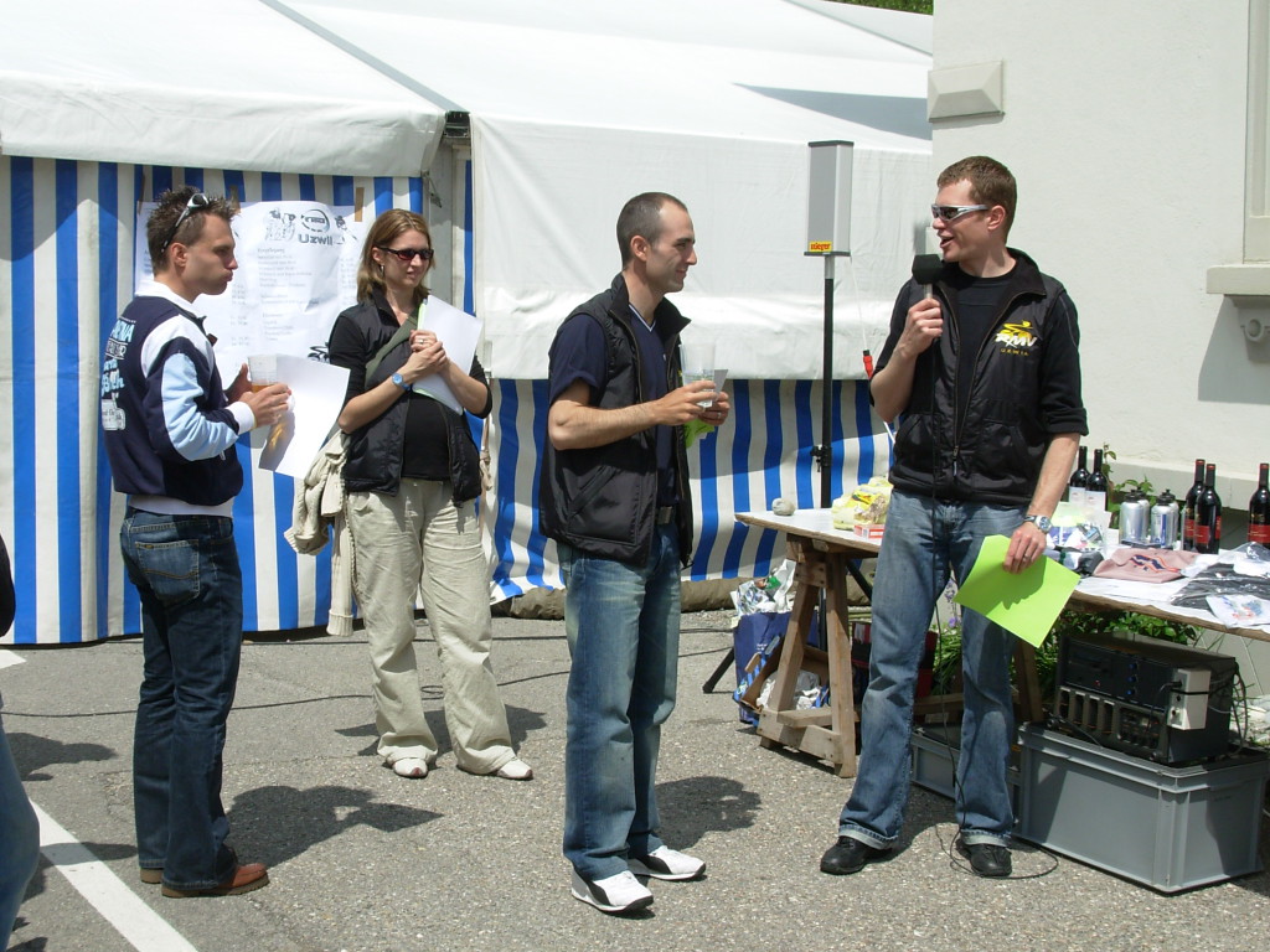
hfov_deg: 36.8
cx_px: 635
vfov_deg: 28.0
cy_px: 476
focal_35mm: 52
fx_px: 1908
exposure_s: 1/627
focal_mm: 8.5
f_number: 5.4
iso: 50
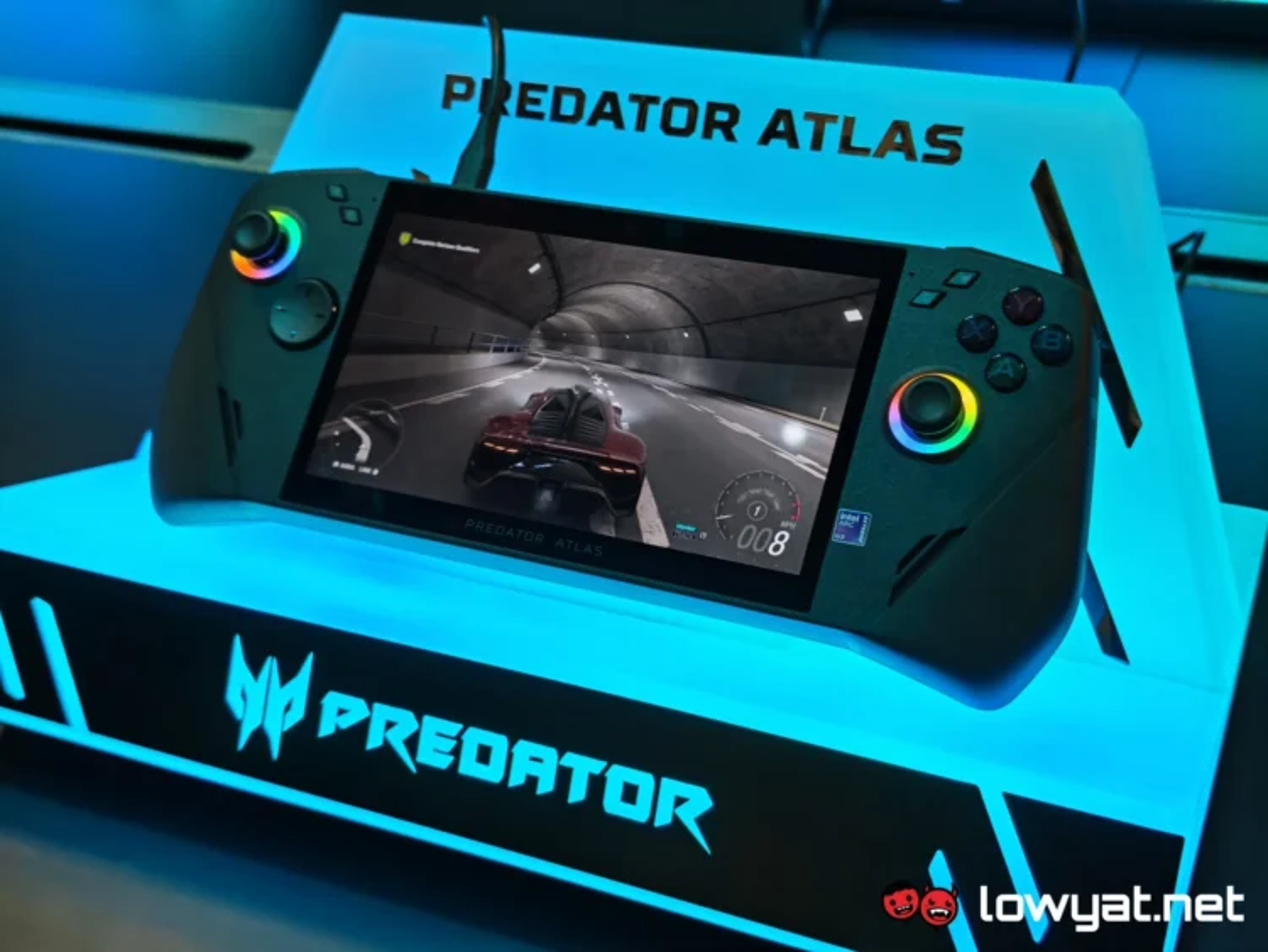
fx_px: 1686
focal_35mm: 46
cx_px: 634
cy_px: 476
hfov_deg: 41.2
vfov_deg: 31.5
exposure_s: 1/120
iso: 64
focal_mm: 5.4
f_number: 1.6
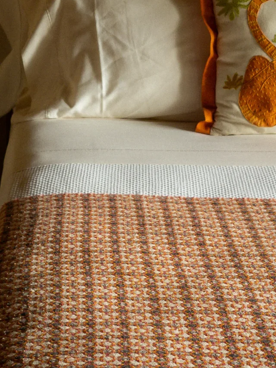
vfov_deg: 20.4
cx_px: 34
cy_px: 121
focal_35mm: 96
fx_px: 1020
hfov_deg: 15.3
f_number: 2.8
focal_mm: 16
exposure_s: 1/60
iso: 320
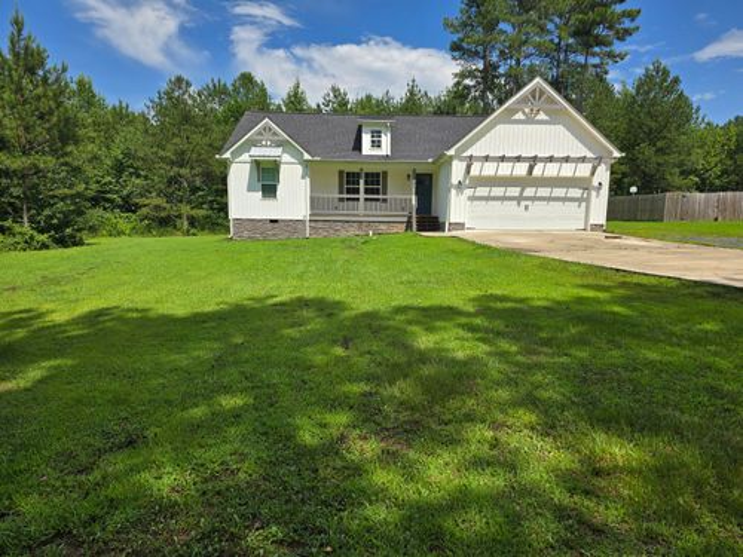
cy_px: 278
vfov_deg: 58.9
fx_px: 494
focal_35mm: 23
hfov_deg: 73.9
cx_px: 372
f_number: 1.7
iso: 12
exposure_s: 1/845
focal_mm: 6.3
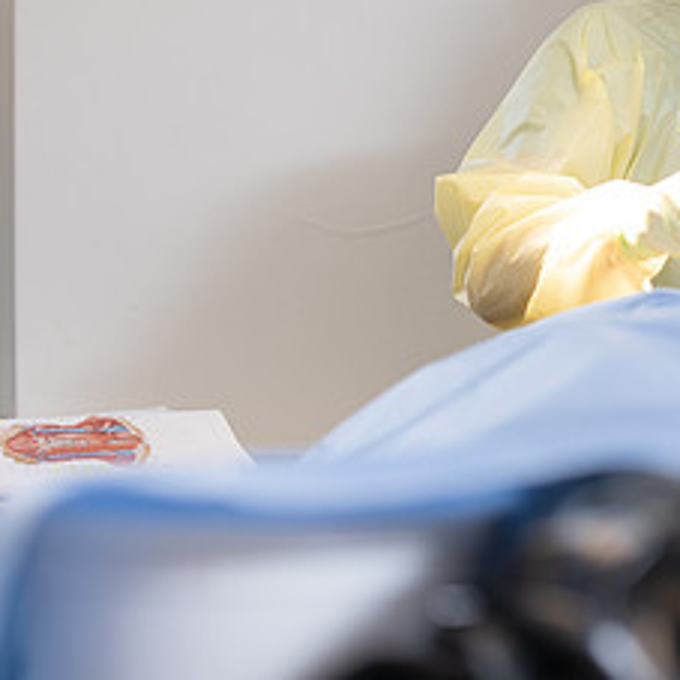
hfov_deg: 11.4
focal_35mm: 152
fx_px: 3378
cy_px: 253
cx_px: 647
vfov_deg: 11.5
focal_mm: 70
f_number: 2.8
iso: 250
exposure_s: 1/200
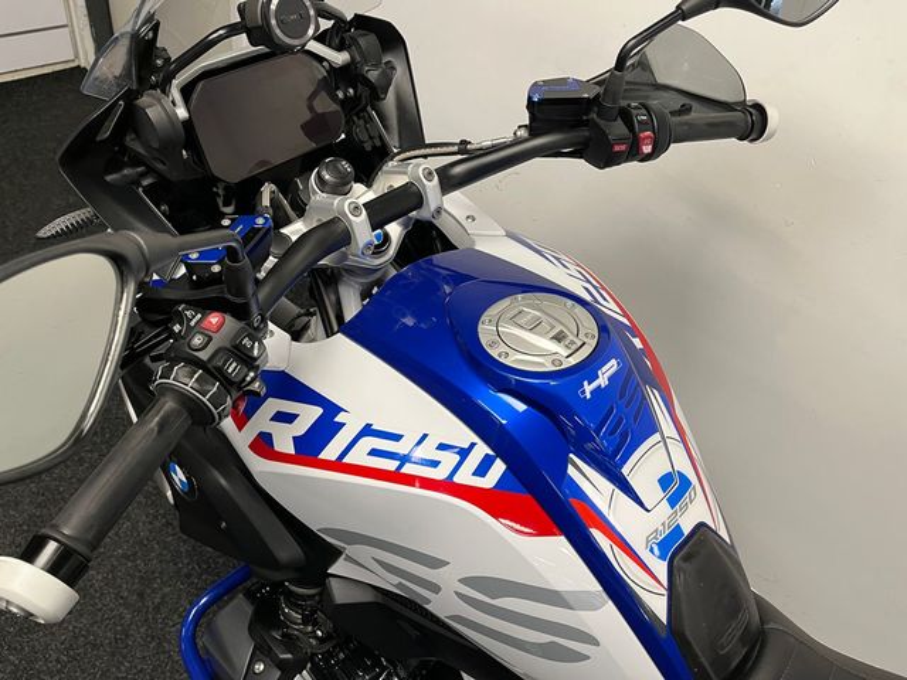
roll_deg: -11.4
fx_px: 681
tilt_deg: -42.9
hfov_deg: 67.3
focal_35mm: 26
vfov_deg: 53.1
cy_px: 340
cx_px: 454
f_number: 1.6
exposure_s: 1/50
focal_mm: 5.1
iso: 80
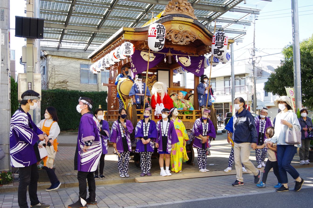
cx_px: 156
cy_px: 104
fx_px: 313
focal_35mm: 36
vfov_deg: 36.9
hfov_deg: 53.1
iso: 800
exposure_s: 1/125
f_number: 11
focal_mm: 24
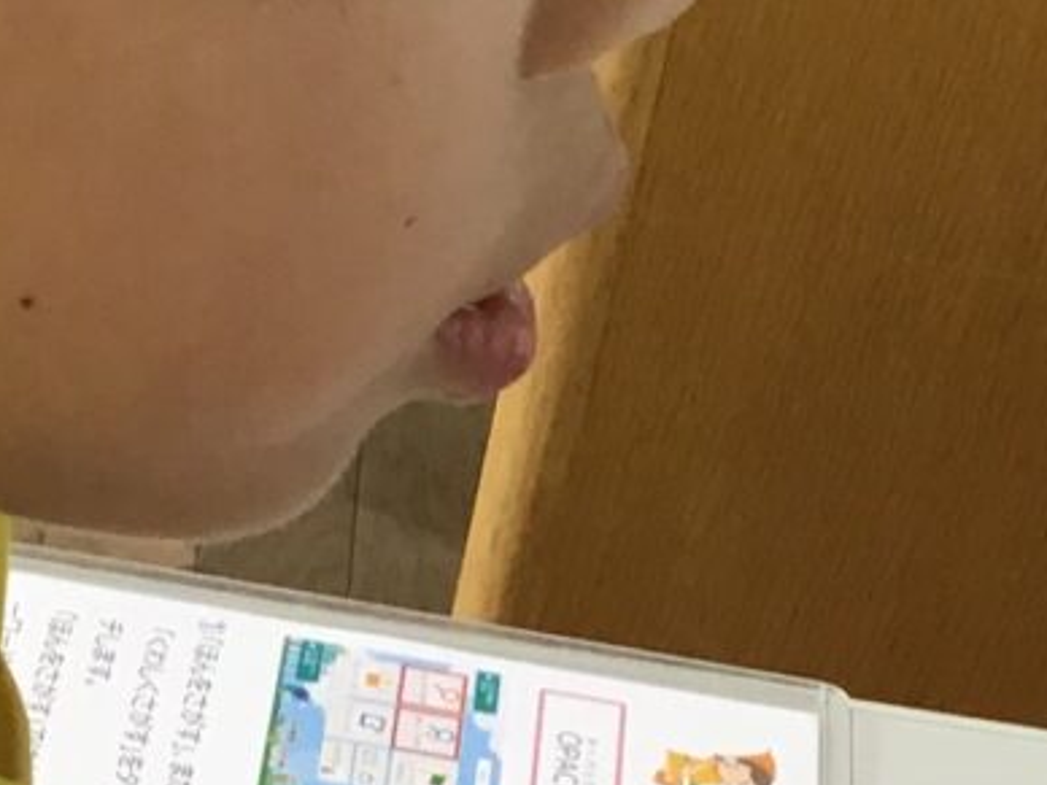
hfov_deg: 13.7
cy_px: 566
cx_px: 602
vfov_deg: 10.3
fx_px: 4355
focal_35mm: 144
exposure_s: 1/30
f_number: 2.4
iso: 50
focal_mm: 3.3
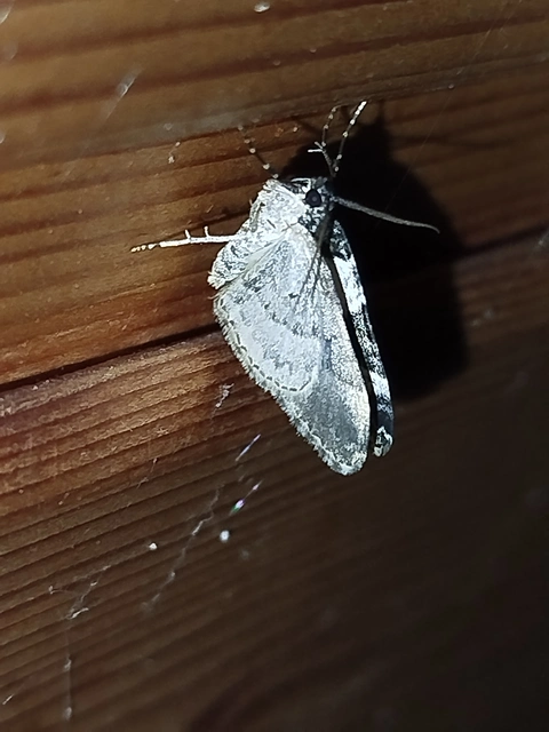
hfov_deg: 14.8
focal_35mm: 100
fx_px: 2115
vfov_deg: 19.6
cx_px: 274
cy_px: 366
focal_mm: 5.31
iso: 250
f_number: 1.7
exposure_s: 1/50
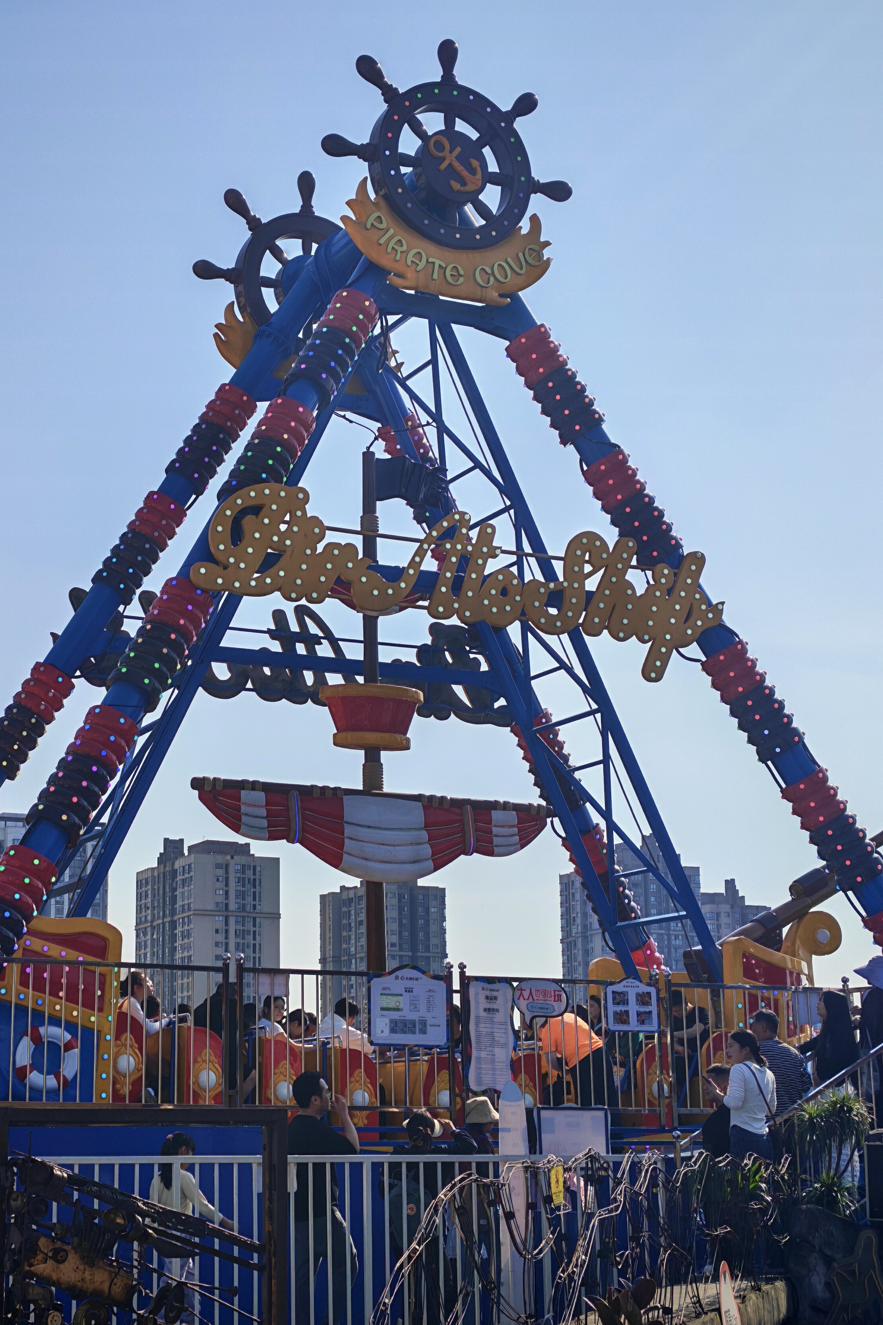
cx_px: 350
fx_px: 2244
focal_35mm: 61
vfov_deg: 32.9
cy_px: 684
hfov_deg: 22.2
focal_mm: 6.12
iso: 50
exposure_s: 1/1800
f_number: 1.9
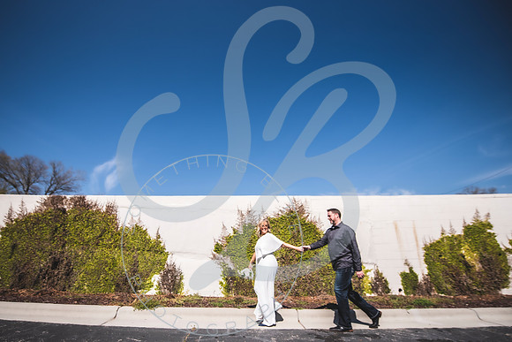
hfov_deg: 97.4
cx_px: 237
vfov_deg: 74.2
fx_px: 224
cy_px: 193
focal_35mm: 16
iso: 100
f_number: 2.8
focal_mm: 14
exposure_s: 1/3200
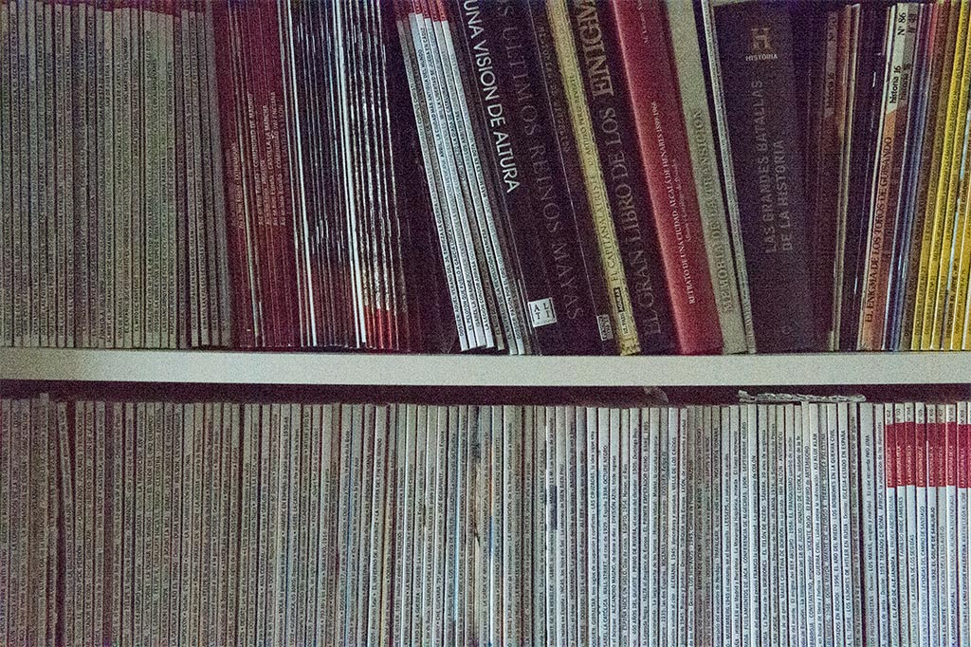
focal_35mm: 50
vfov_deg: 27.0
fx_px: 1348
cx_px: 486
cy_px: 324
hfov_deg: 39.6
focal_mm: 50
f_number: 8
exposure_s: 1/4000
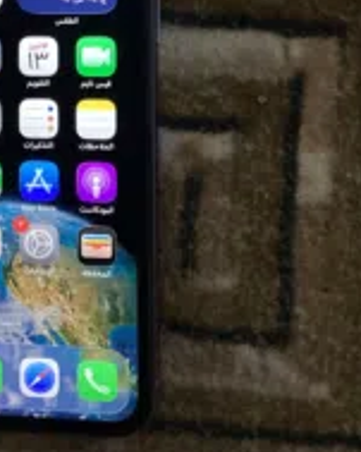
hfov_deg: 23.2
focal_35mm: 64
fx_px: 855
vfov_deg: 27.8
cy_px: 0
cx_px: 36
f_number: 2.4
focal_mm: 3.3
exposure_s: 1/60
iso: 250
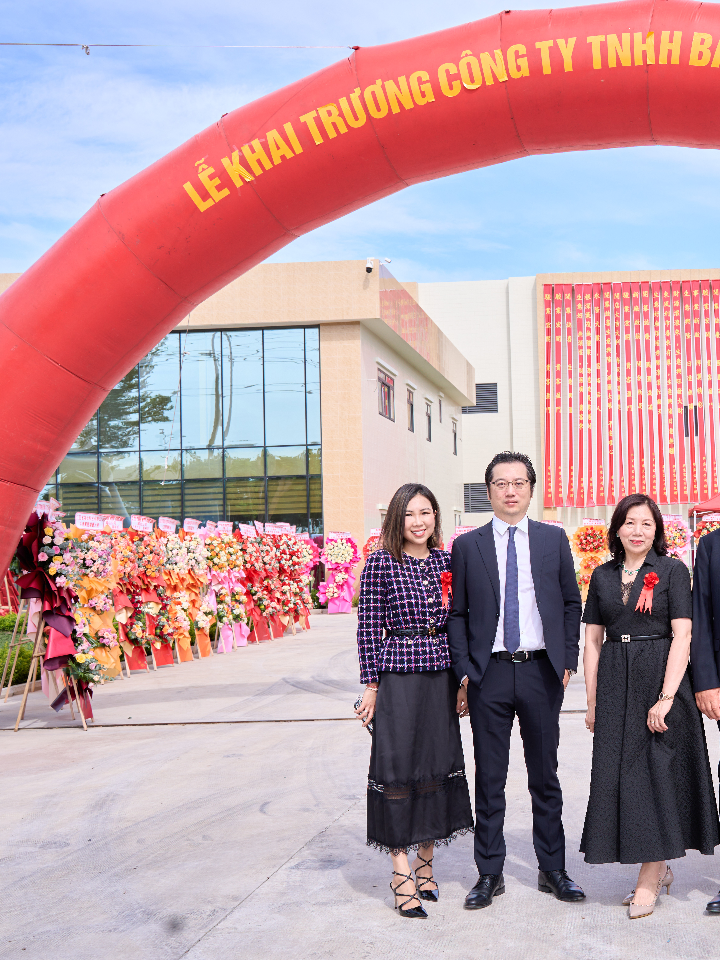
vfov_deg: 42.9
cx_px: 647
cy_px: 473
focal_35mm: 44
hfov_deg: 31.4
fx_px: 1220
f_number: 6.3
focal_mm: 30
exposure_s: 1/500
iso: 200
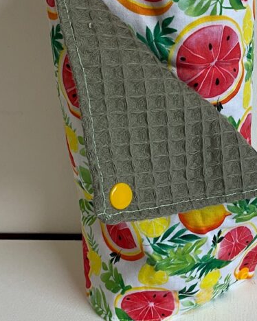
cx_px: 194
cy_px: 160
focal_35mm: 62
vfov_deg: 30.5
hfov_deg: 24.3
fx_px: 590
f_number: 1.8
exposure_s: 1/122
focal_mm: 3
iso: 20
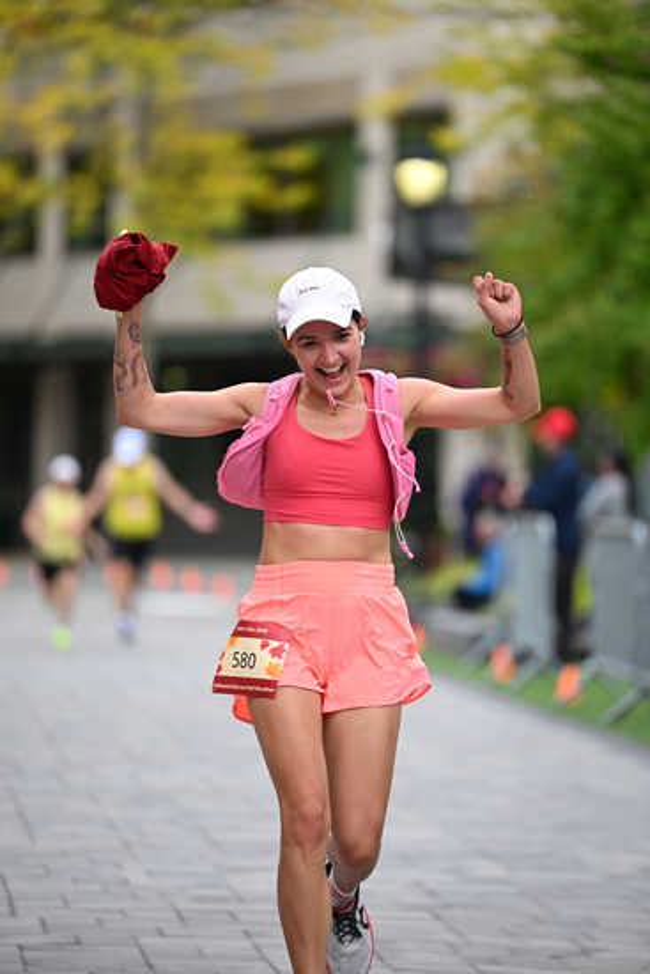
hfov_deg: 6.9
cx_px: 325
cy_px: 487
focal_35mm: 200
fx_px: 5413
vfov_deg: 10.3
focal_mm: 200
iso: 640
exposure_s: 1/2000
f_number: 2.8
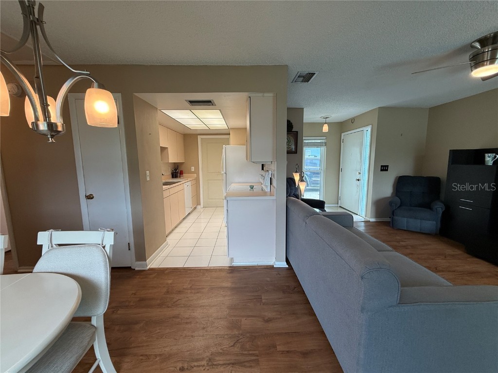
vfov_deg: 85.7
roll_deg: +0.2
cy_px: 186
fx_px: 201
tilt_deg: -6.6
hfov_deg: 102.1
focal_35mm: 14
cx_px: 249
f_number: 2.2
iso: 100
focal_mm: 2.22
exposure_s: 1/120
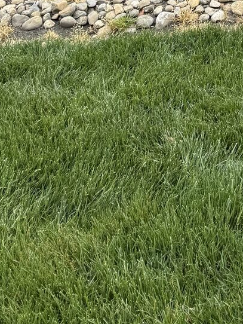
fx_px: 795
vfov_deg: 18.4
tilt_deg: -3.5
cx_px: 354
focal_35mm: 85
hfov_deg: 16.1
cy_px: -245
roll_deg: +0.2
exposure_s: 1/1464
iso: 80
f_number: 1.78
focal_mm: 6.76
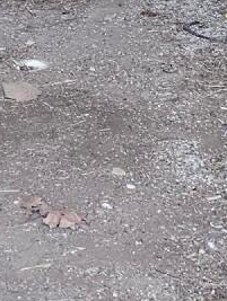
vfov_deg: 9.8
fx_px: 1500
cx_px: 156
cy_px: -479
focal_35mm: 172
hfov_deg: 8.6
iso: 200
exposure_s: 1/120
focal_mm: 6.3
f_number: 1.7
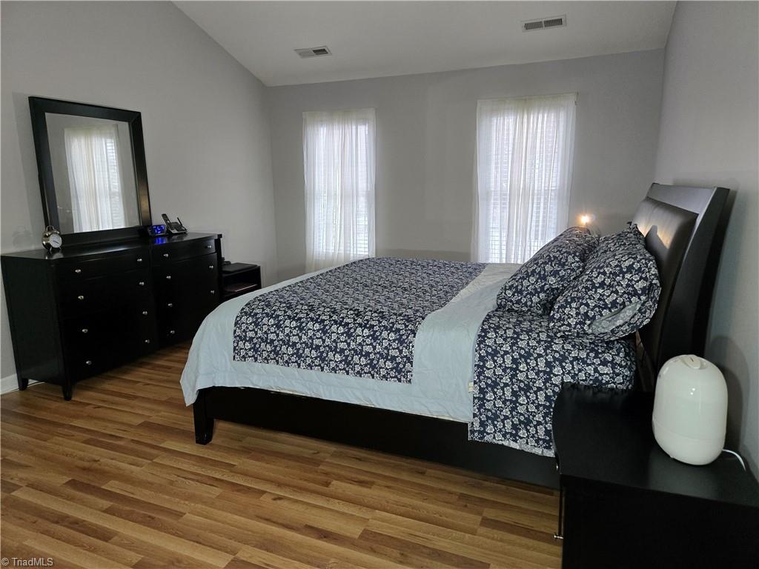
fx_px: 504
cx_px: 380
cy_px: 284
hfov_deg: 73.9
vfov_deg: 58.9
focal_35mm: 23
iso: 320
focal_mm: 5.4
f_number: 1.8
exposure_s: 1/120
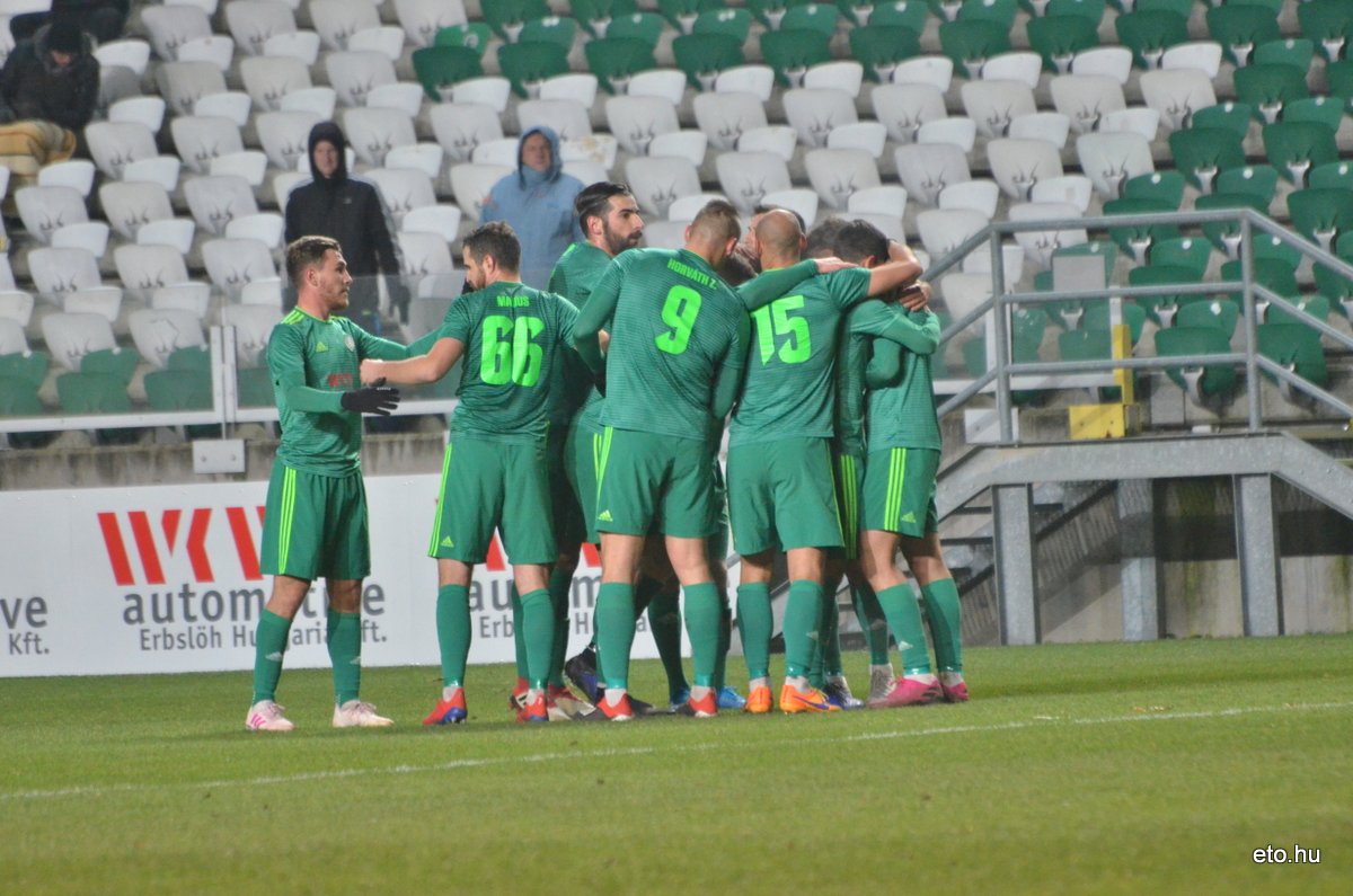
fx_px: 16879
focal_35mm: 450
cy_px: 448
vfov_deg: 3.0
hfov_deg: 4.6
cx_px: 676
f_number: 5.6
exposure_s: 1/320
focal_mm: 300
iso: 3200
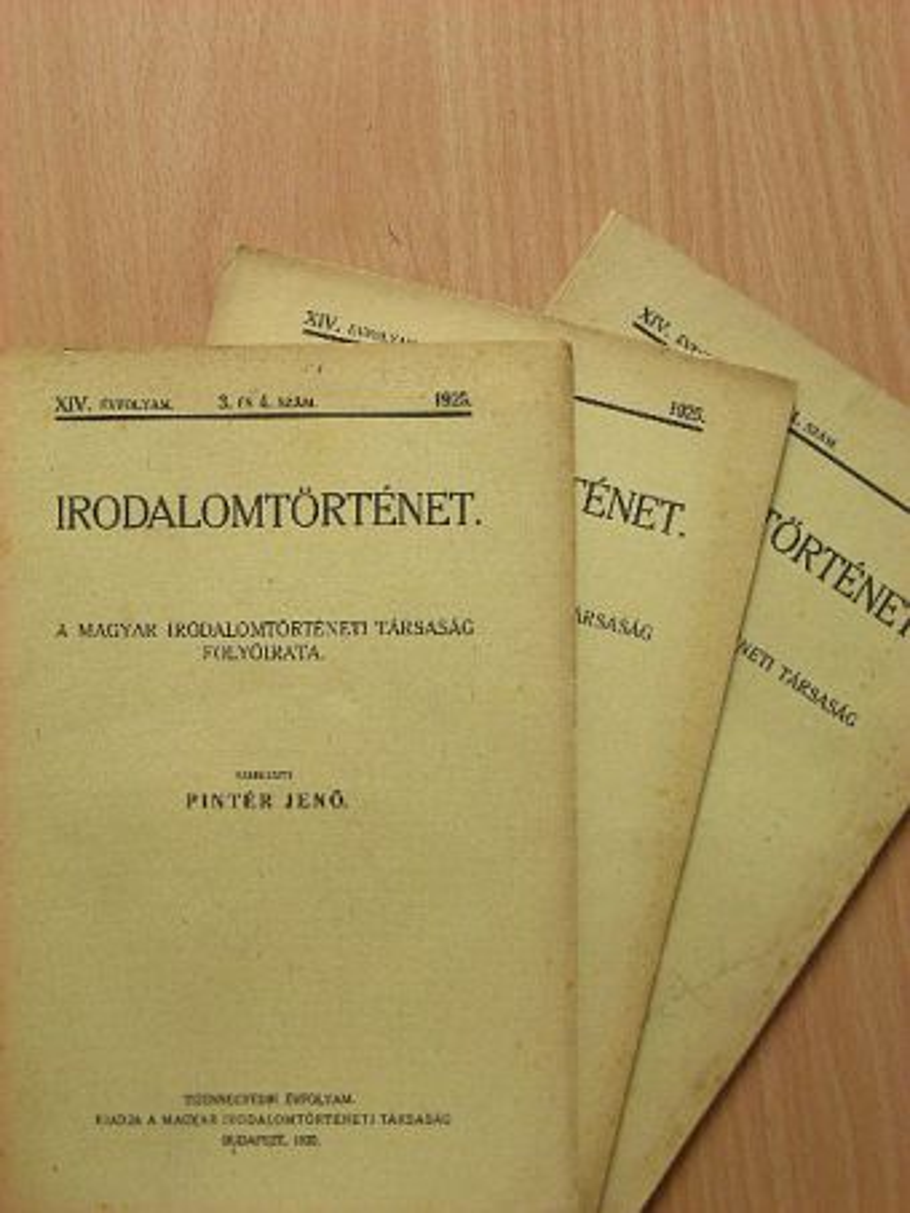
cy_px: 606
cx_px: 455
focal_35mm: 53
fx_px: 1857
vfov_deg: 36.2
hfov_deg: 27.5
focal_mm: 8.8
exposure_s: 1/96.1
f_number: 3.5
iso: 200
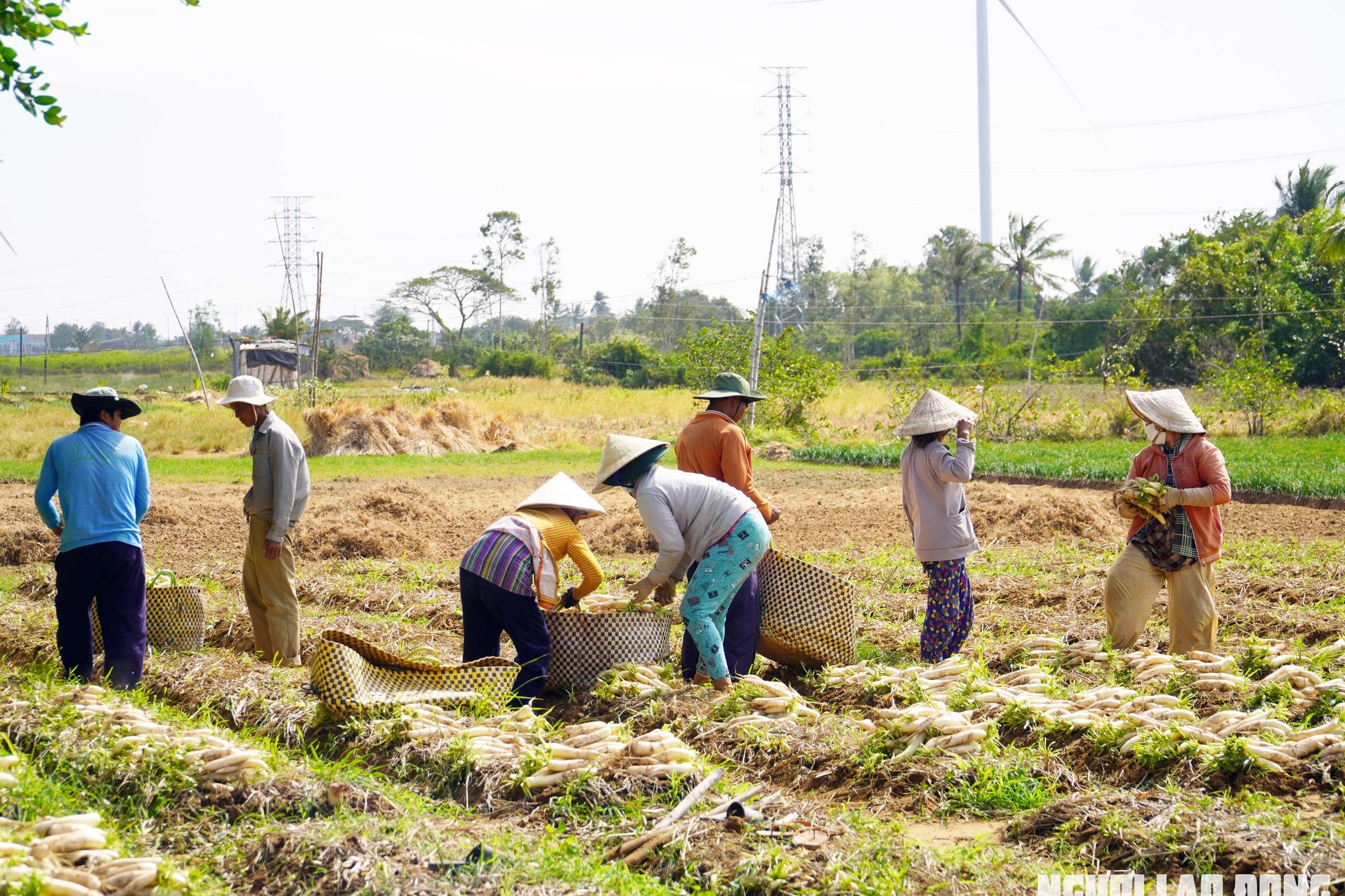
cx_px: 646
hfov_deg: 17.5
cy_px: 457
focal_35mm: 117
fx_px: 4371
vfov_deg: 11.7
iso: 100
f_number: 5
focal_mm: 74
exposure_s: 1/640
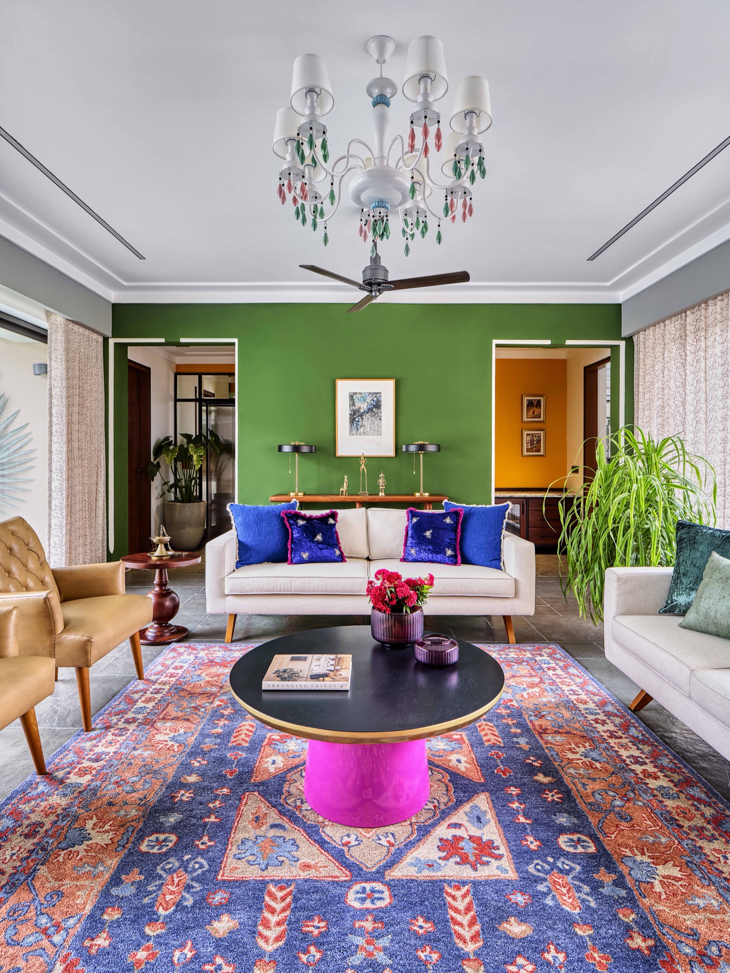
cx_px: 365
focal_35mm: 19
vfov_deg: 84.7
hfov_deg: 68.7
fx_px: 534
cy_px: 486
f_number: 11
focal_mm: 24
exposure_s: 1/8
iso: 400
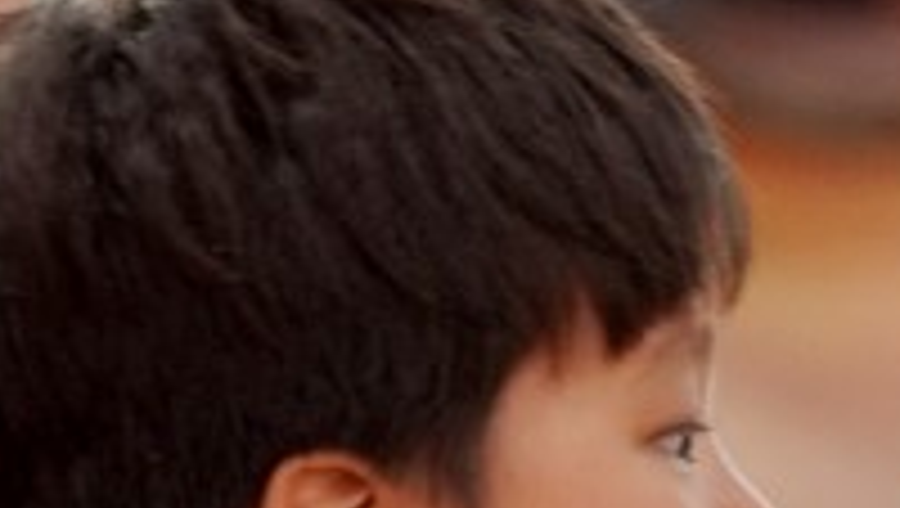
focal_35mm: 941
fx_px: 22480
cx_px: 832
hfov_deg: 2.3
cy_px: 742
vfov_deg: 1.3
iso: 2500
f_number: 4
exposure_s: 1/250
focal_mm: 200
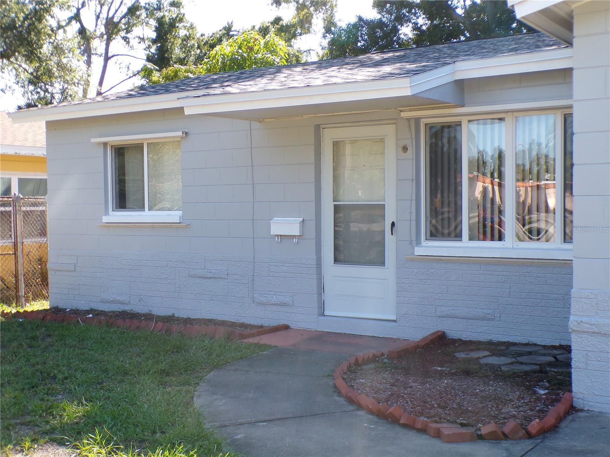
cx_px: 305
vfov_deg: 34.3
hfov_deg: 44.8
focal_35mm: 42
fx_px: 740
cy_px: 228
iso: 100
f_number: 3.4
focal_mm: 7.6
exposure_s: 1/240
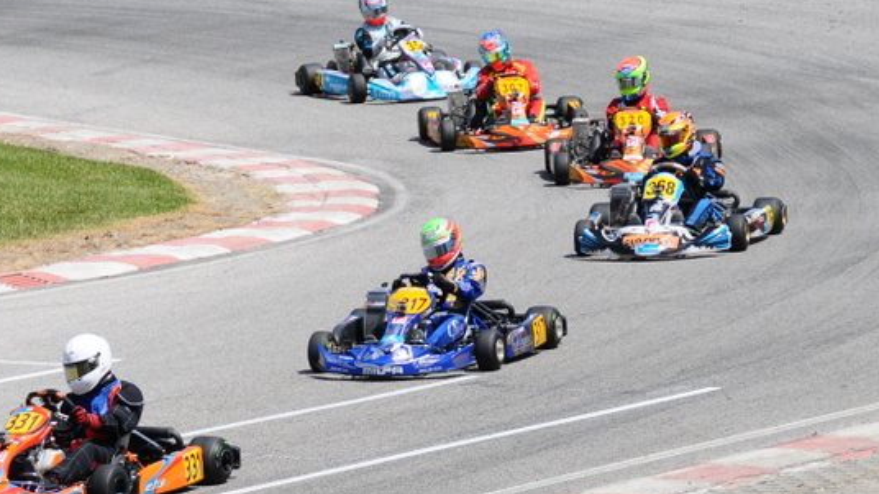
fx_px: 7339
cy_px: 350
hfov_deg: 6.9
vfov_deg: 3.9
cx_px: 292
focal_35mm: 315
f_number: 5.3
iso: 400
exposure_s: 1/2500
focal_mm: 105
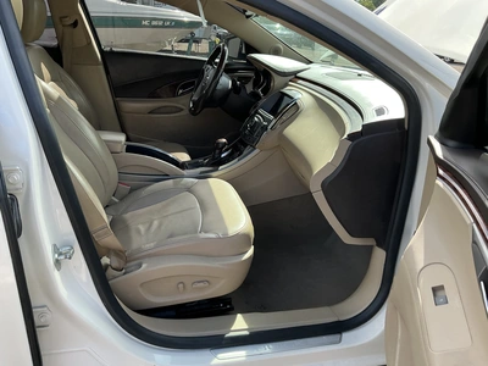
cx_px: 244
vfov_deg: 49.7
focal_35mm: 28
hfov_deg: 63.4
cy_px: 183
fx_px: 395
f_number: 1.8
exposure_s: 1/333
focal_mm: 3
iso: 25
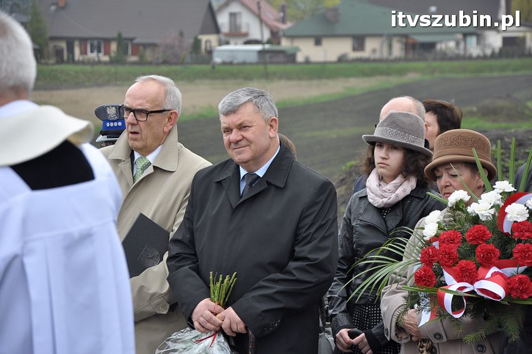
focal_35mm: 158
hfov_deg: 13.1
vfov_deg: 8.7
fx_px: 2325
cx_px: 266
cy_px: 177
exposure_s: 1/640
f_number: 6.3
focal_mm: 105
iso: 320
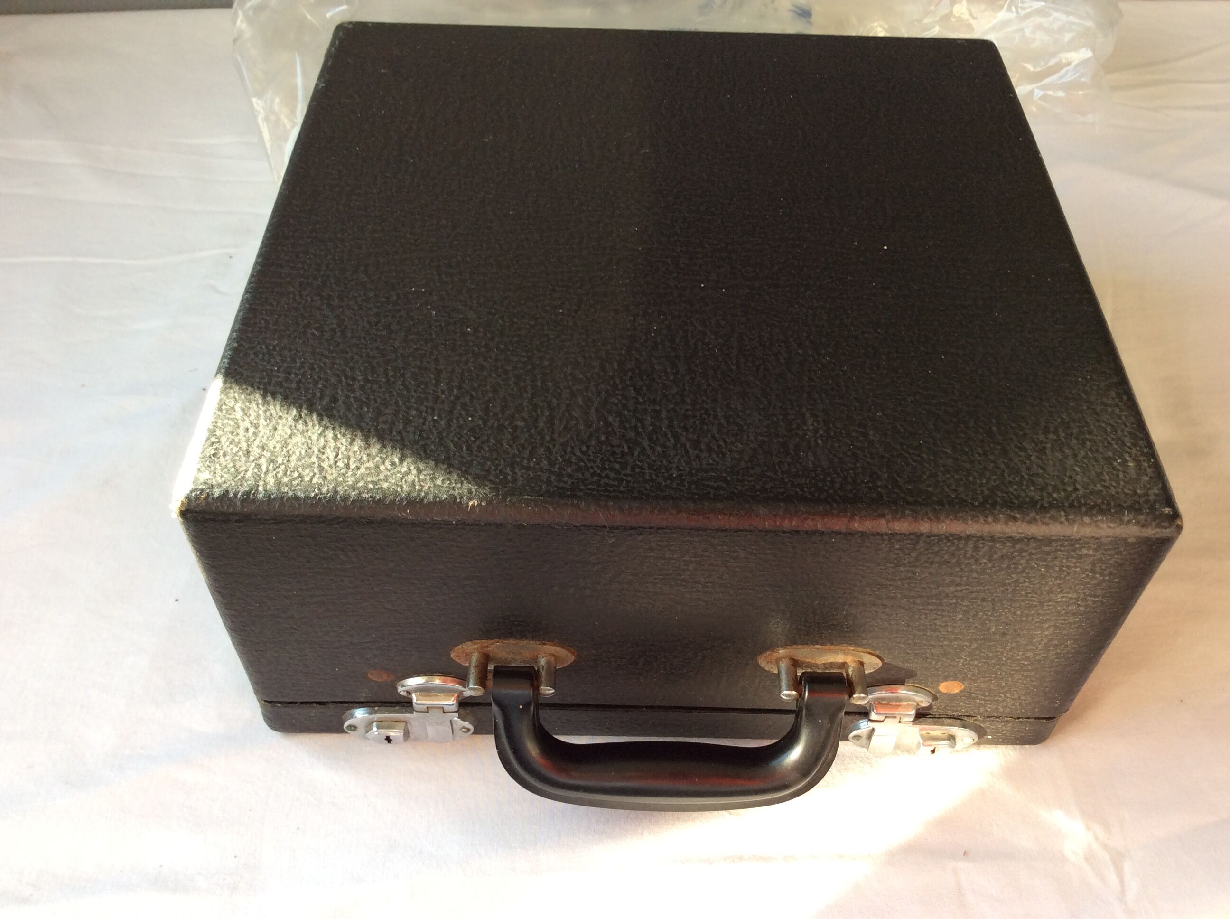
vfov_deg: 44.1
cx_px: 615
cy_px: 460
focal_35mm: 32
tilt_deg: -50.6
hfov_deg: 56.9
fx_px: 1135
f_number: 2.4
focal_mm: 3.3
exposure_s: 1/60
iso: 32
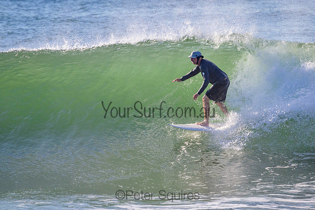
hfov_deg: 2.3
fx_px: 7858
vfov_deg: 1.5
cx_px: 166
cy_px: 107
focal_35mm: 898
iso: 1100
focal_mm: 800
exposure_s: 1/2000
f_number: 11
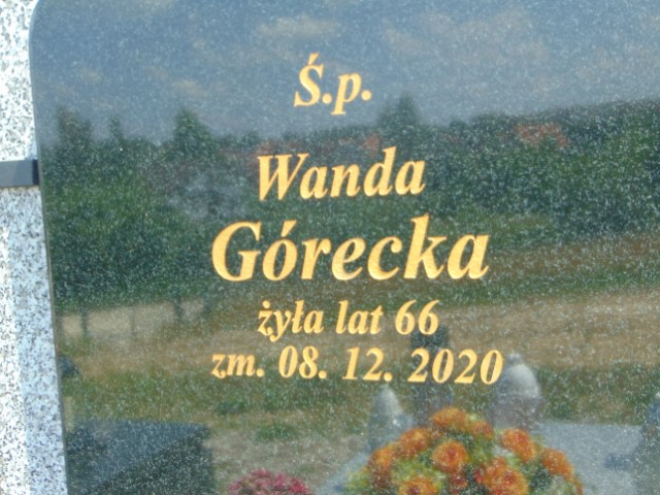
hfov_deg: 38.2
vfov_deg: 29.1
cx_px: 330
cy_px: 248
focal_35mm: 50
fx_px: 953
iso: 80
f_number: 3.5
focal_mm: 9
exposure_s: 1/250
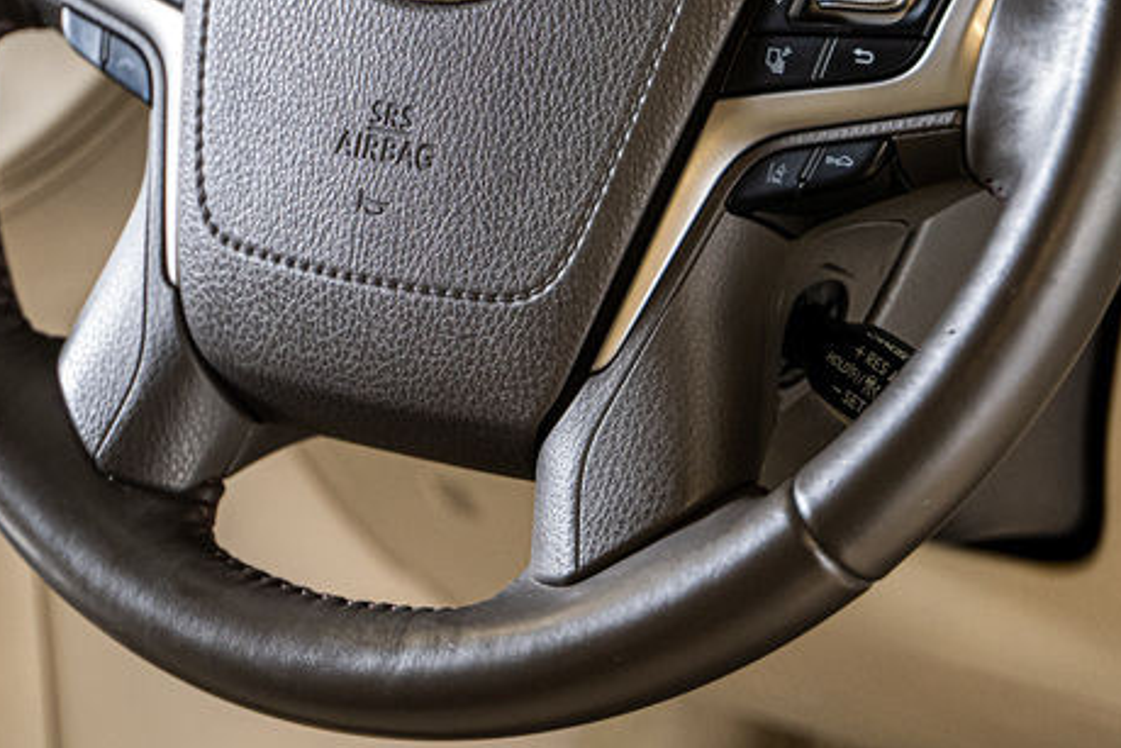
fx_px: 4018
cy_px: -54
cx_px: 530
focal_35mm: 129
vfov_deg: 10.5
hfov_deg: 15.9
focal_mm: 58
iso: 1600
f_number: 2.8
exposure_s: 1/125
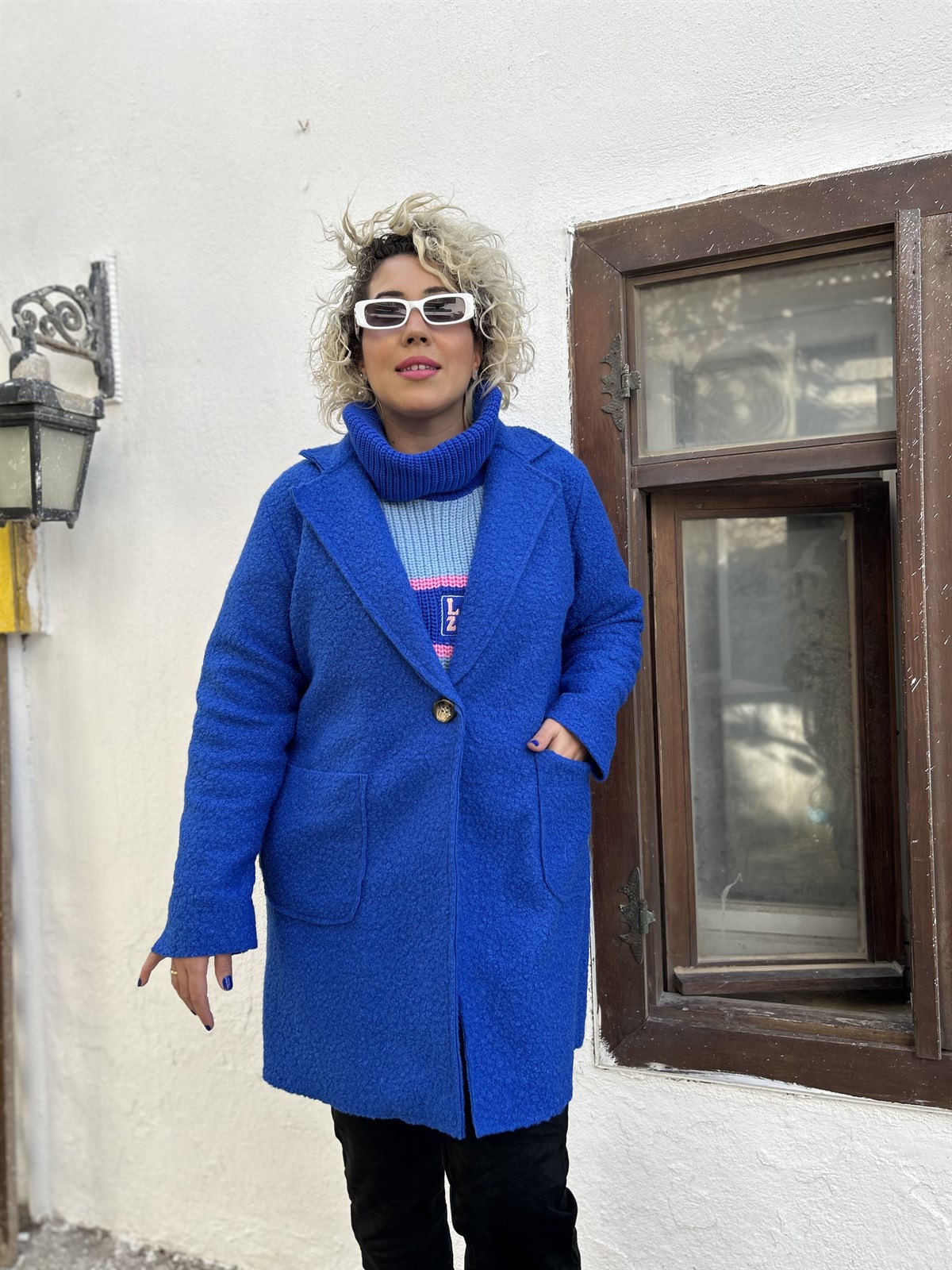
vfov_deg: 67.3
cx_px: 476
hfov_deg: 53.1
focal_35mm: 26
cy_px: 635
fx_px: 953
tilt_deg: +0.3
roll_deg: +2.4
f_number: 1.5
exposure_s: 1/497
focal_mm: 5.7
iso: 50
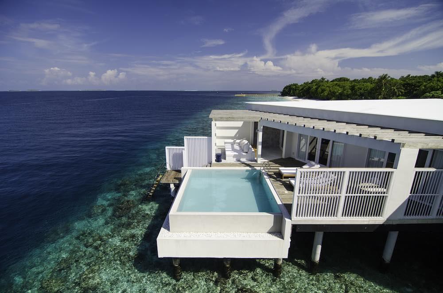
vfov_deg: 71.8
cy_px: 146
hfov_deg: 95.1
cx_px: 222
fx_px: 203
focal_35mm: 16
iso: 100
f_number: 3.5
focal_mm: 11
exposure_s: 1/1000
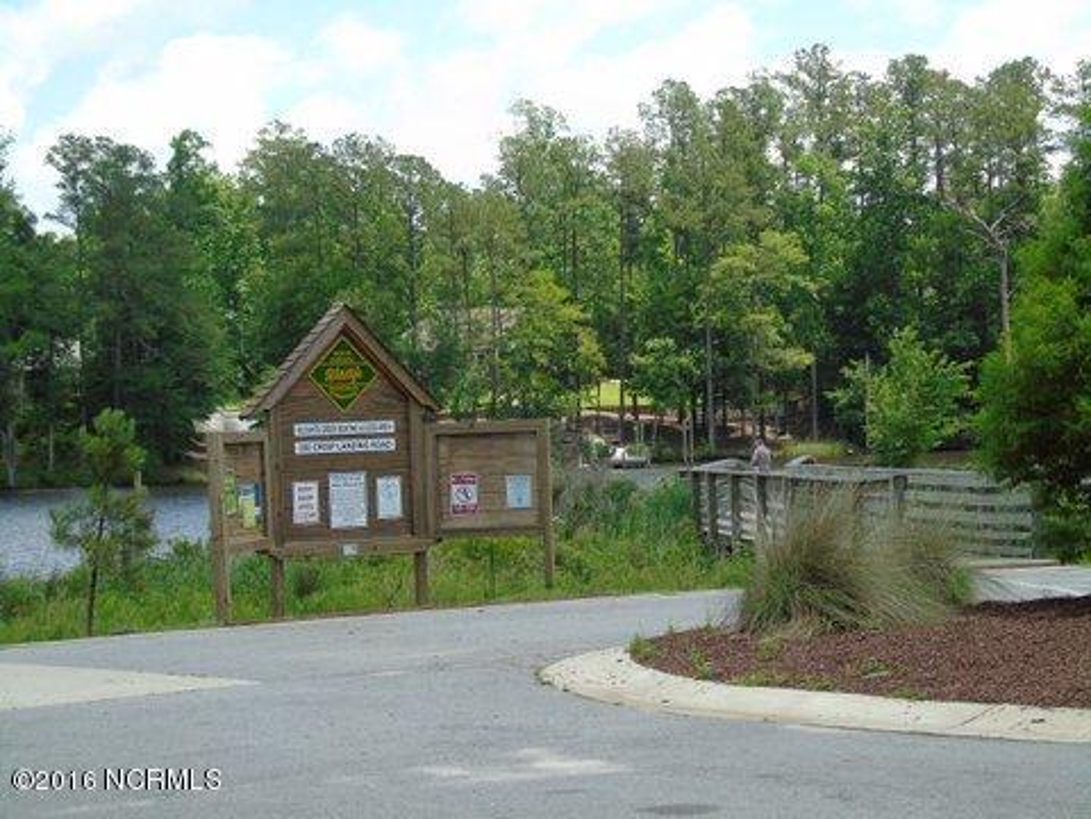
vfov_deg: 18.0
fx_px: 2584
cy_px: 410
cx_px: 546
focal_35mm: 82
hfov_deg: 23.8
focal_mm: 15
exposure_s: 1/320
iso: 80
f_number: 4.1
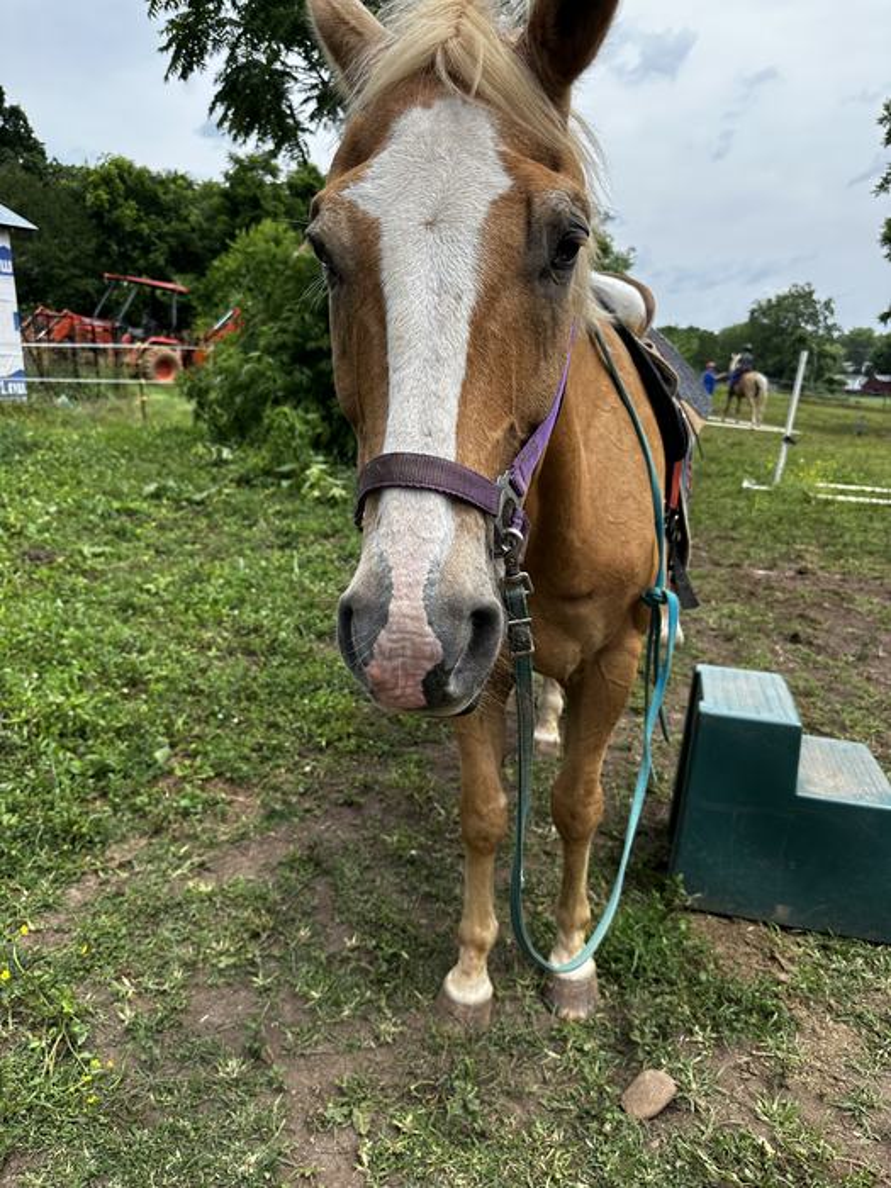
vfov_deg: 71.6
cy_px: 594
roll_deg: -2.2
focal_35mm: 24
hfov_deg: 56.8
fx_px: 824
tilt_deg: -15.0
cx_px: 446
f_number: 1.78
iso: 80
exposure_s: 1/2525
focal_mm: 6.86
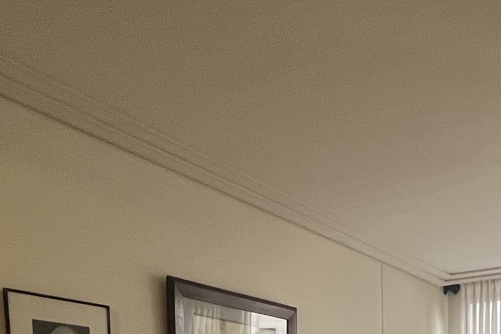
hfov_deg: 42.0
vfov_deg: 23.5
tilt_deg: -6.0
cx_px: 420
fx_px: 612
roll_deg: +0.9
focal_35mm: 44
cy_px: 517
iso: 250
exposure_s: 1/62
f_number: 1.8
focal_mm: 1.57
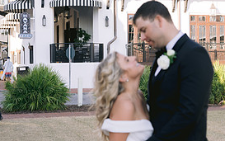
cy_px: 69
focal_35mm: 84
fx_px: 515
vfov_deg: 15.6
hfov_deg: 24.6
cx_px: 114
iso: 200
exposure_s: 1/400
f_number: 4
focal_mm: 50
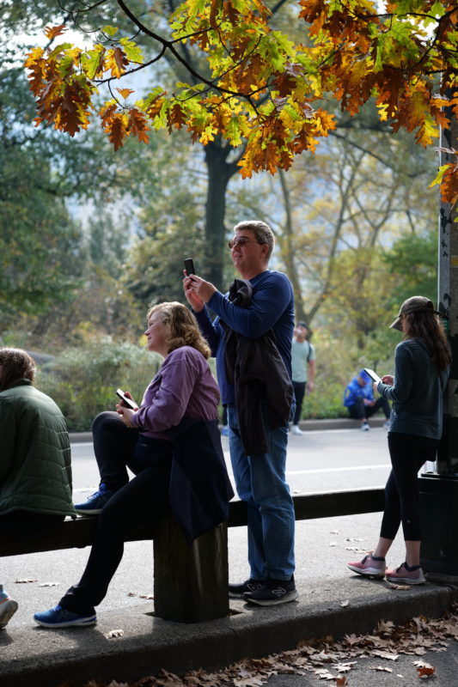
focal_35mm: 65
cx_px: 229
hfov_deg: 20.9
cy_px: 344
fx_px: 1241
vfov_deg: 31.0
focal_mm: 65
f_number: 2.8
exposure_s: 1/1000
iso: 400
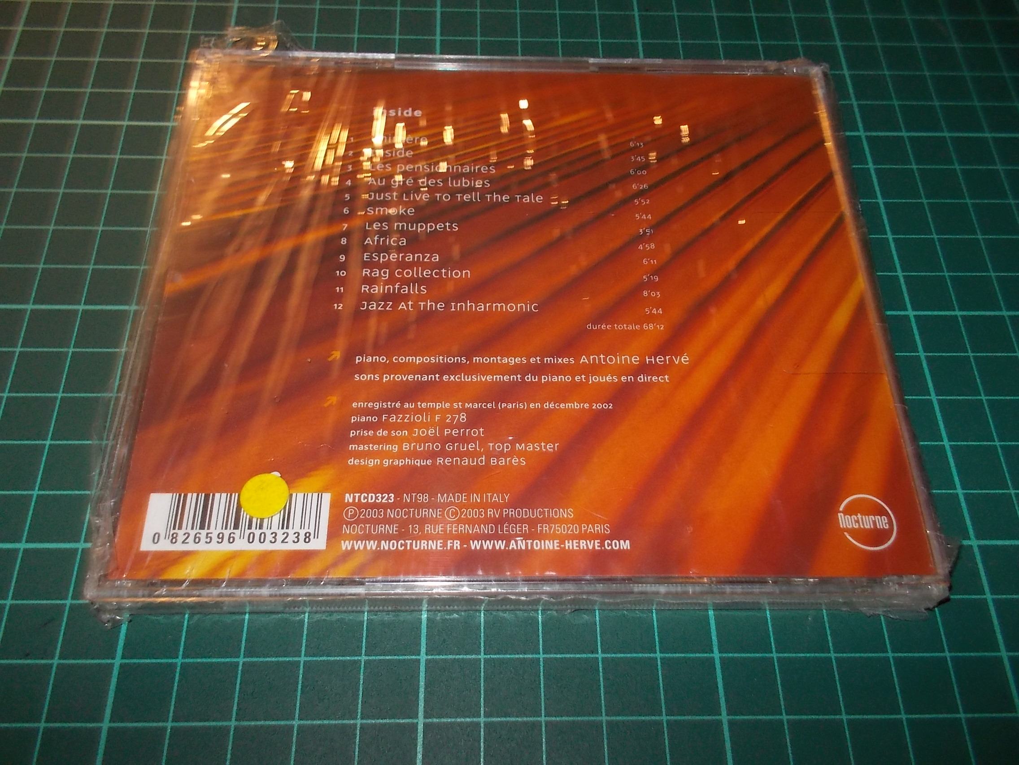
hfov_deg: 61.7
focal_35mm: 29
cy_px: 382
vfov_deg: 48.2
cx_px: 510
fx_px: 854
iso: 200
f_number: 3.3
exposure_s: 1/30
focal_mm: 4.1
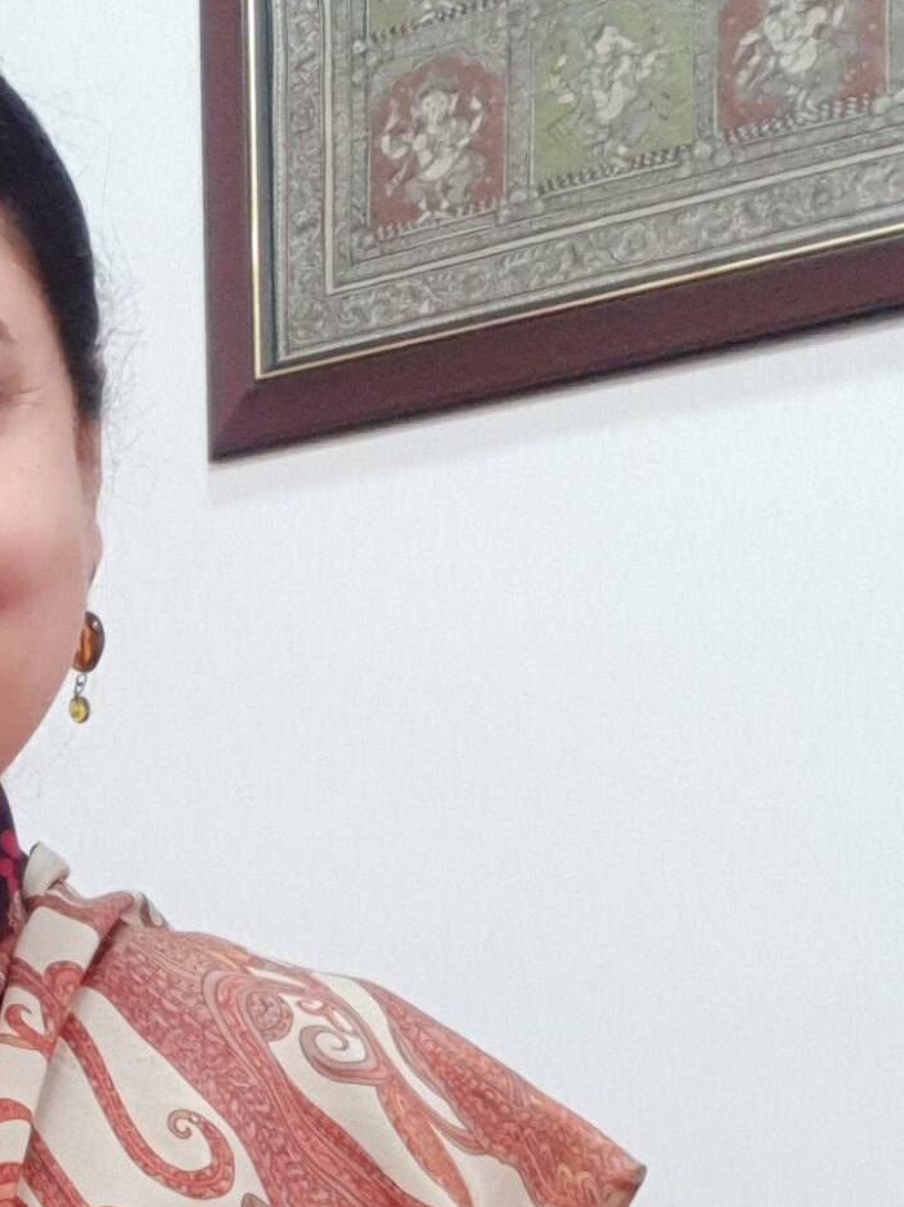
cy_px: 1170
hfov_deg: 16.6
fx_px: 2961
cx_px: -177
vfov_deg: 22.3
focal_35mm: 85
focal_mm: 2.92
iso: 200
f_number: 1.7
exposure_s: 1/50
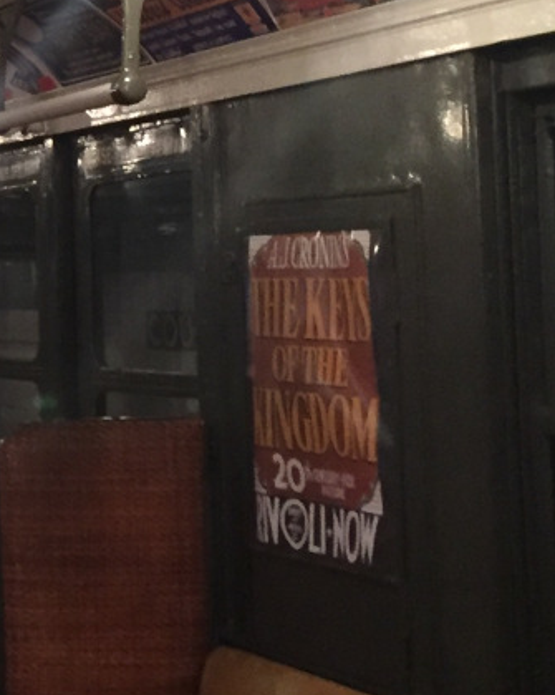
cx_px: -484
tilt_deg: +4.8
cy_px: 134
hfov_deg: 12.8
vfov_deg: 17.6
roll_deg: +0.0
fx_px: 2218
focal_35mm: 108
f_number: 2.2
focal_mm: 4.15
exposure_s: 1/20
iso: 250
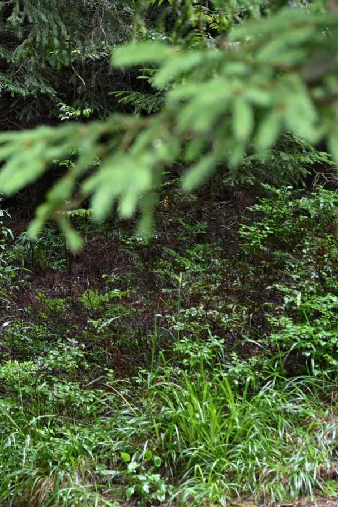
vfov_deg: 16.4
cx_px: -48
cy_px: 54
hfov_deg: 11.0
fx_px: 1731
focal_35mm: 123
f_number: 4
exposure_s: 1/50
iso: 400
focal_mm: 43
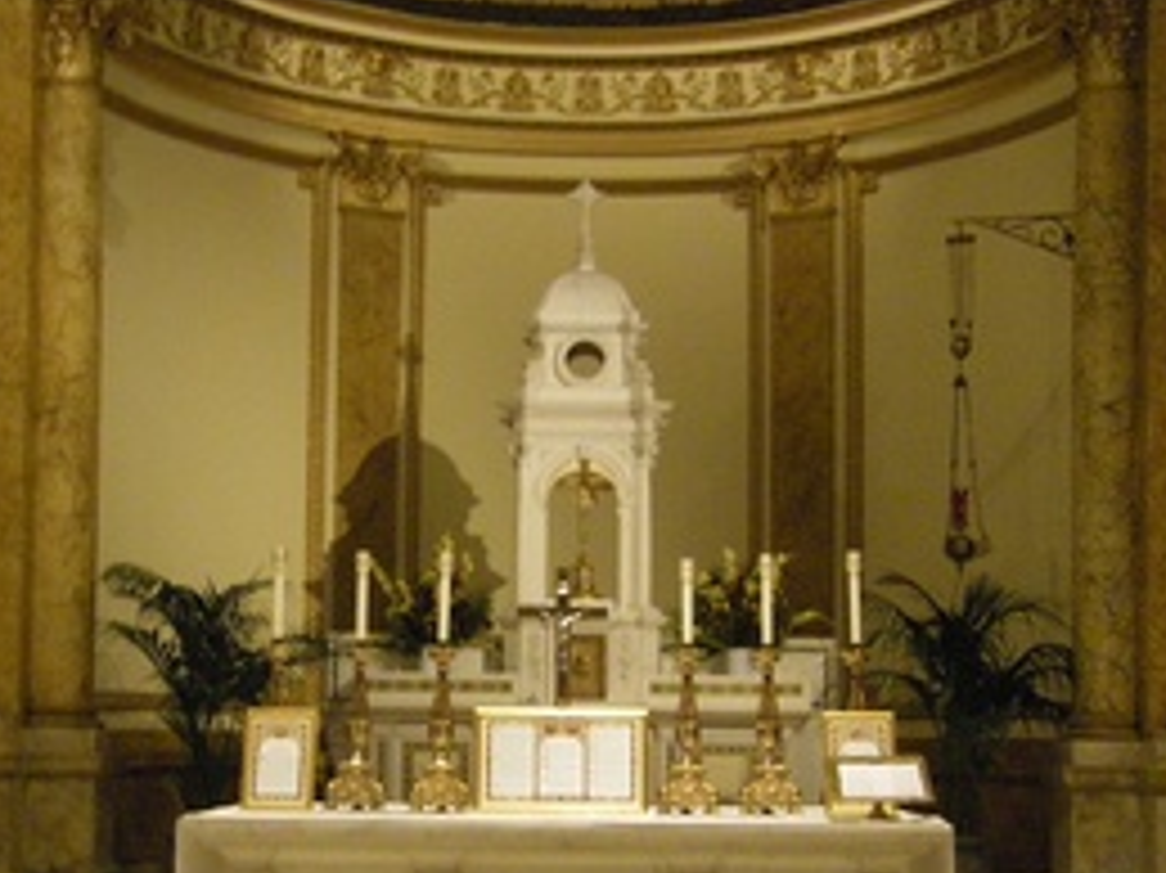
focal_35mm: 69
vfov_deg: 21.2
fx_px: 2323
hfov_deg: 28.2
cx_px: 554
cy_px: 580
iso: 800
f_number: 3.6
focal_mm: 8.4
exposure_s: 1/50
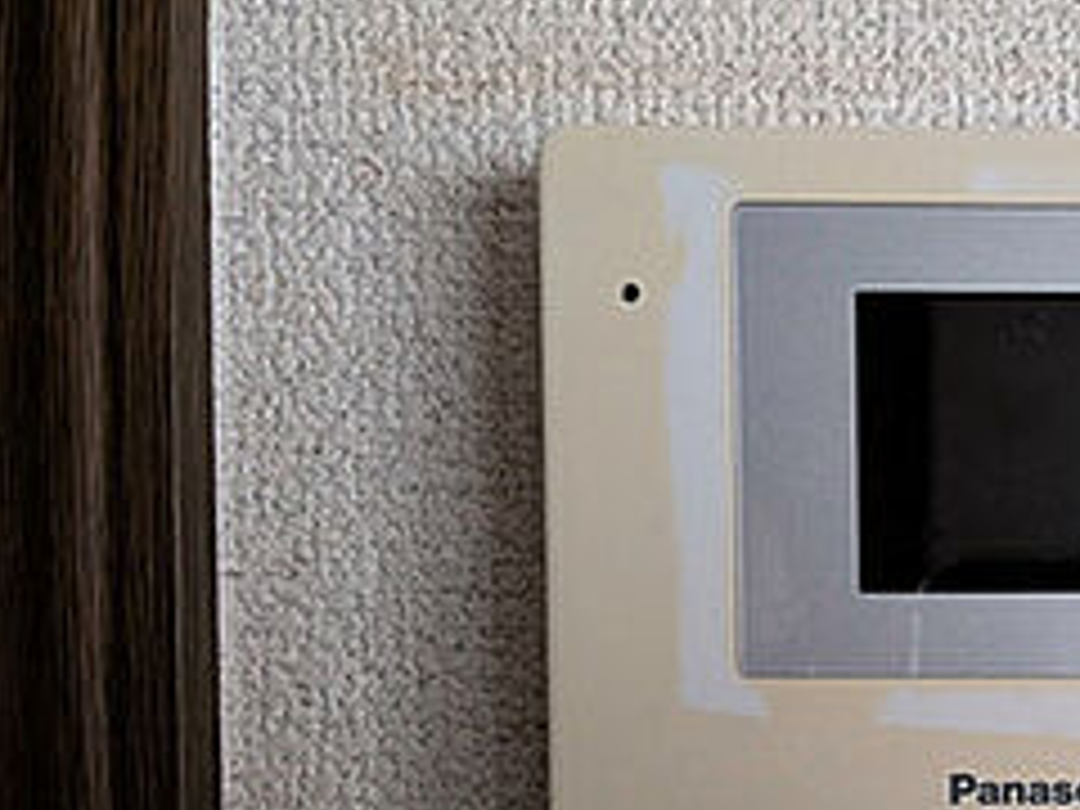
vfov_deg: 23.8
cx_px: 1084
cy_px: 720
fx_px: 1872
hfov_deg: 29.9
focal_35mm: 60
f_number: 1.7
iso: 1414
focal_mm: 4.53
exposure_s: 1/40
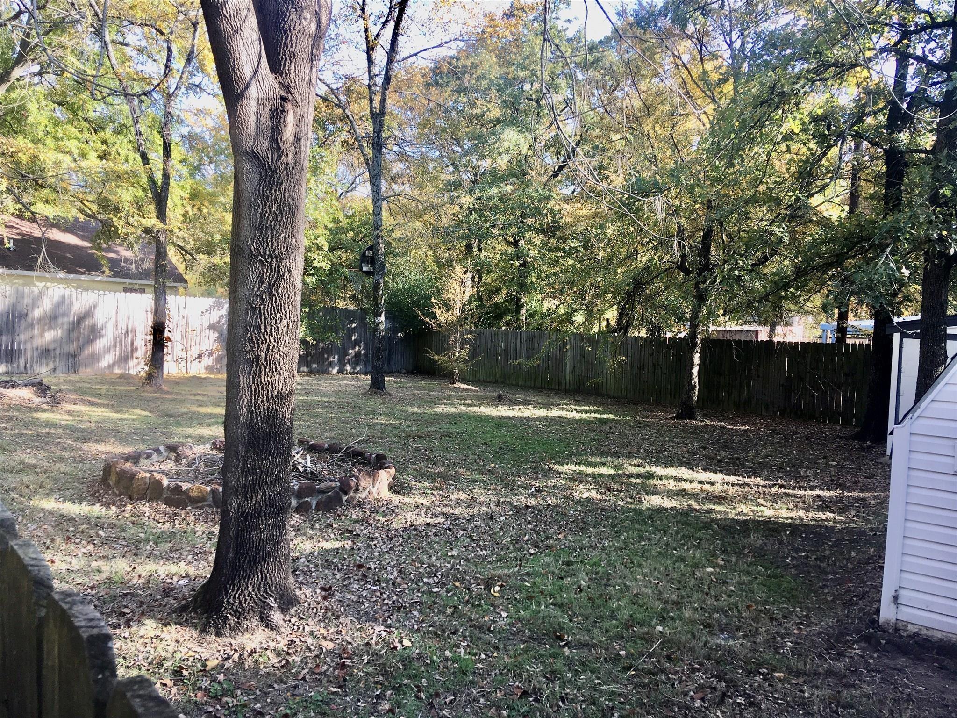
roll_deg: -1.8
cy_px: 359
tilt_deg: -1.1
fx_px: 802
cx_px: 478
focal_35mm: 29
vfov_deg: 48.2
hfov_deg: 61.7
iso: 25
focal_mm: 4.15
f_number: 2.2
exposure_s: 1/161
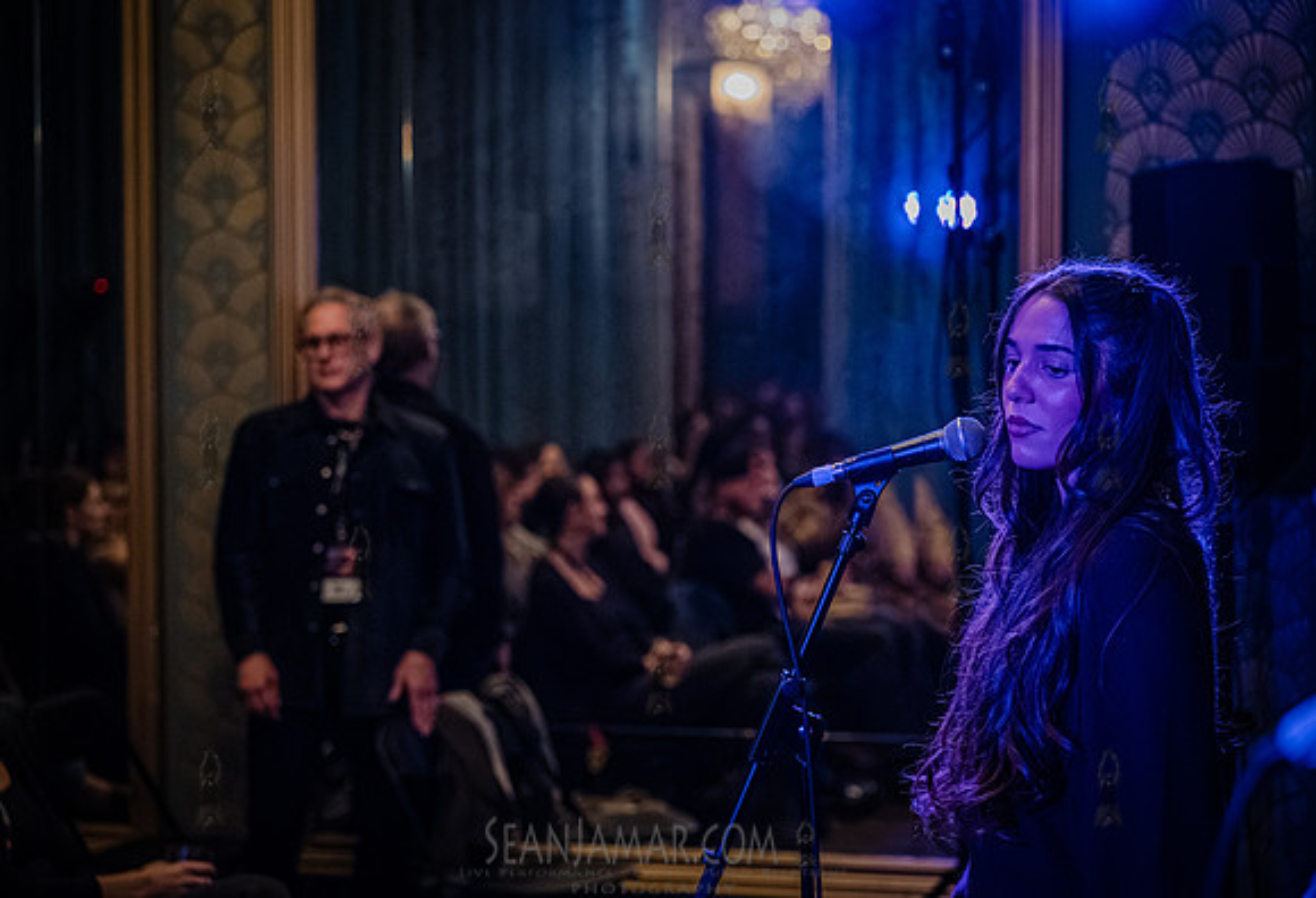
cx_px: 629
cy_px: 449
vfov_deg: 19.3
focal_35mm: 72
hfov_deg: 28.0
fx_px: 2637
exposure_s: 1/160
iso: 16000
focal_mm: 68
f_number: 2.8
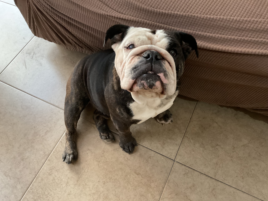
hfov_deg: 61.7
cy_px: 100
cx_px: 134
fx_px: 225
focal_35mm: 29
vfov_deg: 48.2
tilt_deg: -61.4
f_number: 1.8
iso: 250
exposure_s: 1/30
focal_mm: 3
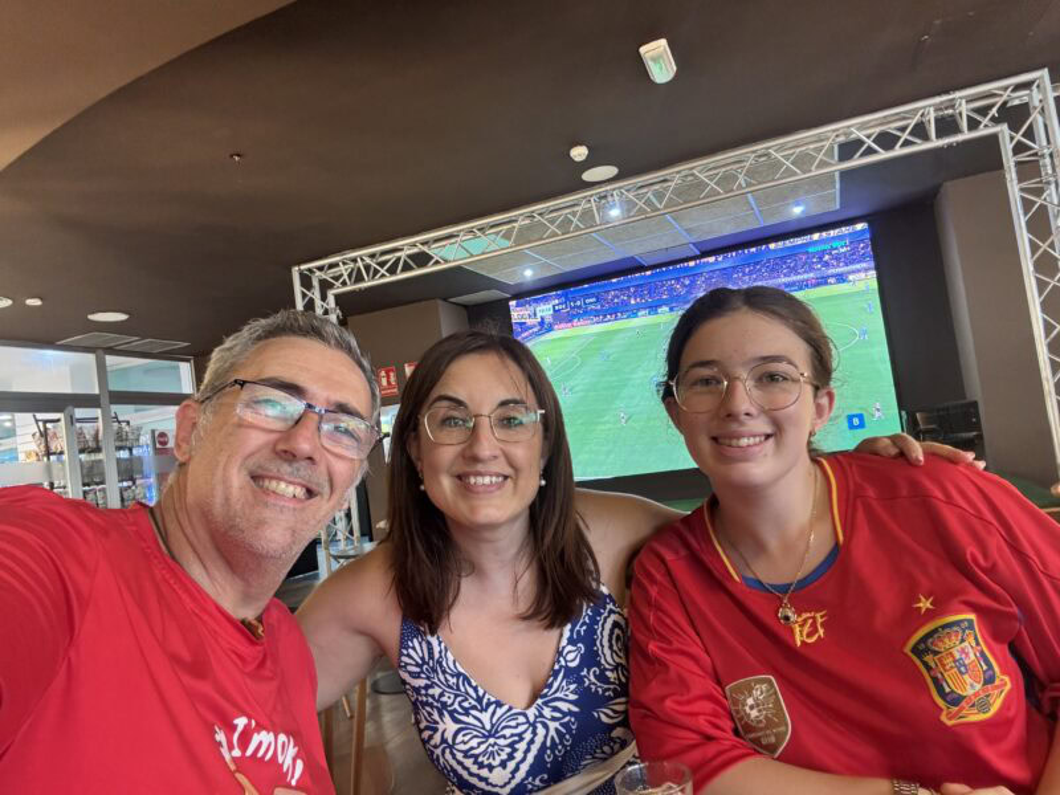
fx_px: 704
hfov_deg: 73.9
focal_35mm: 23
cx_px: 530
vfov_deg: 58.9
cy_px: 398
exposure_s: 1/50
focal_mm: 2.7
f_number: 1.9
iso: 250
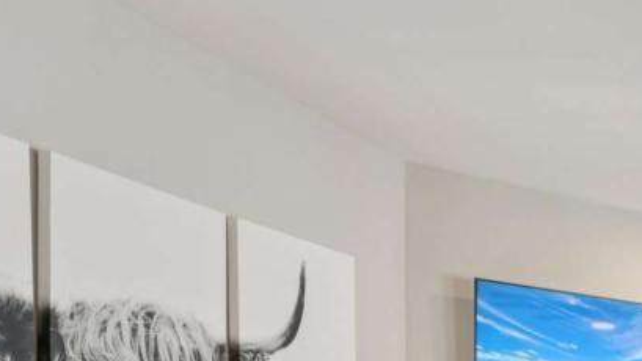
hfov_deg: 30.5
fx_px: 732
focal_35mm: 43
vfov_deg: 23.3
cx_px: 925
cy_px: 515
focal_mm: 14
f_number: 8
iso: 100
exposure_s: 1/5
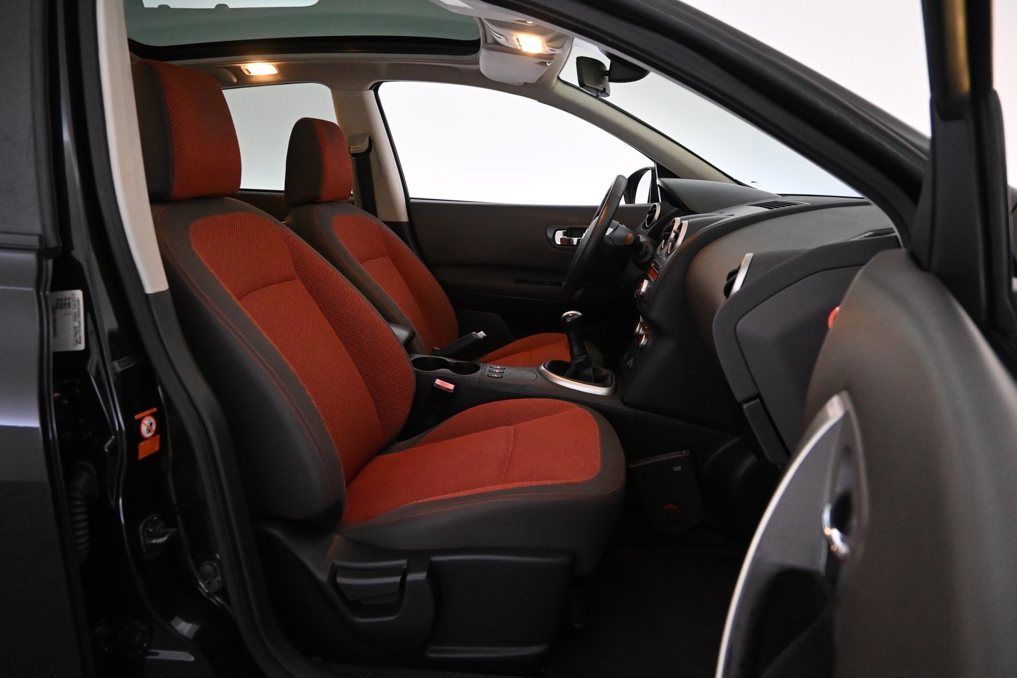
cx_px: 508
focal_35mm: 24
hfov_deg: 73.7
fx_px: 678
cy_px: 339
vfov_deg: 53.1
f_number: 4
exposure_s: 1/100
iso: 5000
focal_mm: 16
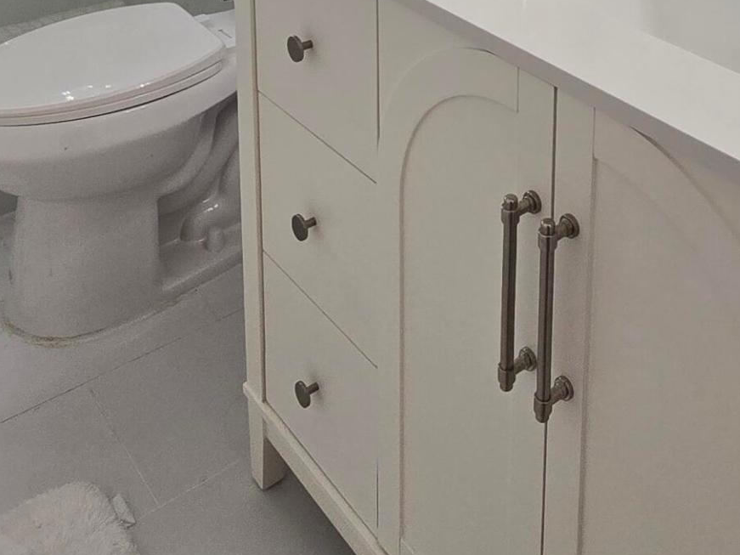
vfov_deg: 27.4
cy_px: -189
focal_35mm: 43
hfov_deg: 43.1
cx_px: 507
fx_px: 919
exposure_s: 1/120
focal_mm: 2.2
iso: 80
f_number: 2.2
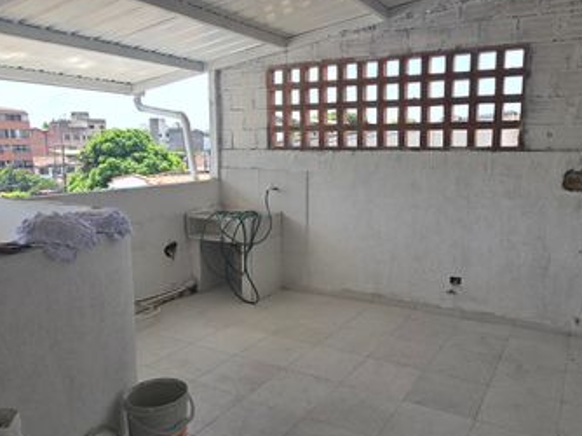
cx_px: 351
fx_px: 437
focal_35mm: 26
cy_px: 215
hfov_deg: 66.7
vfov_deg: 53.0
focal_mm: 2.2
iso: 50
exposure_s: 1/671
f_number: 2.2
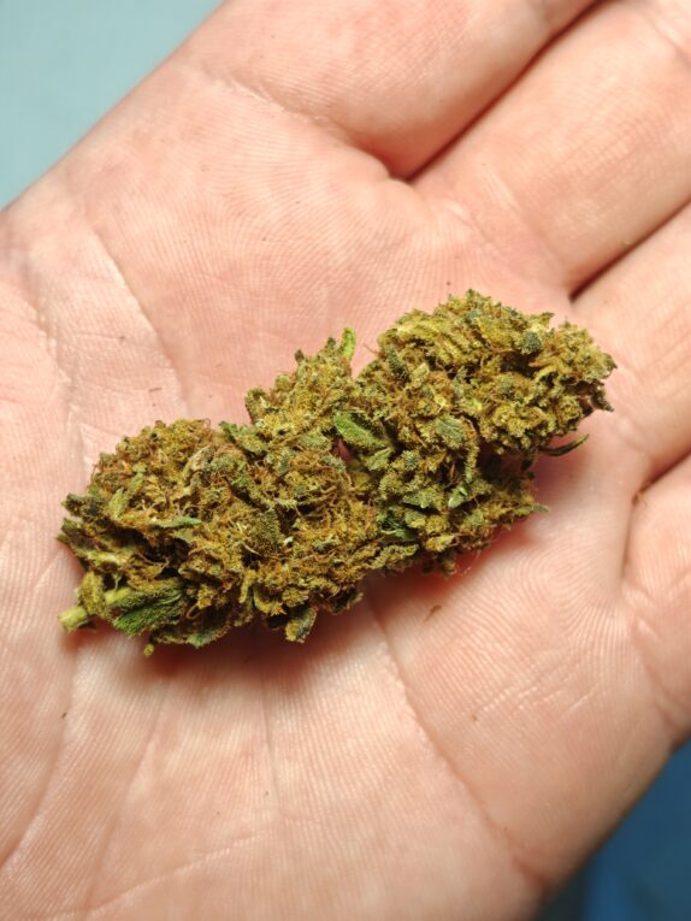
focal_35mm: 52
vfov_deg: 36.8
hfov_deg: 28.0
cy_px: 460
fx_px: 1384
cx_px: 346
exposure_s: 1/100
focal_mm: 5.4
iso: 100
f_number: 1.6
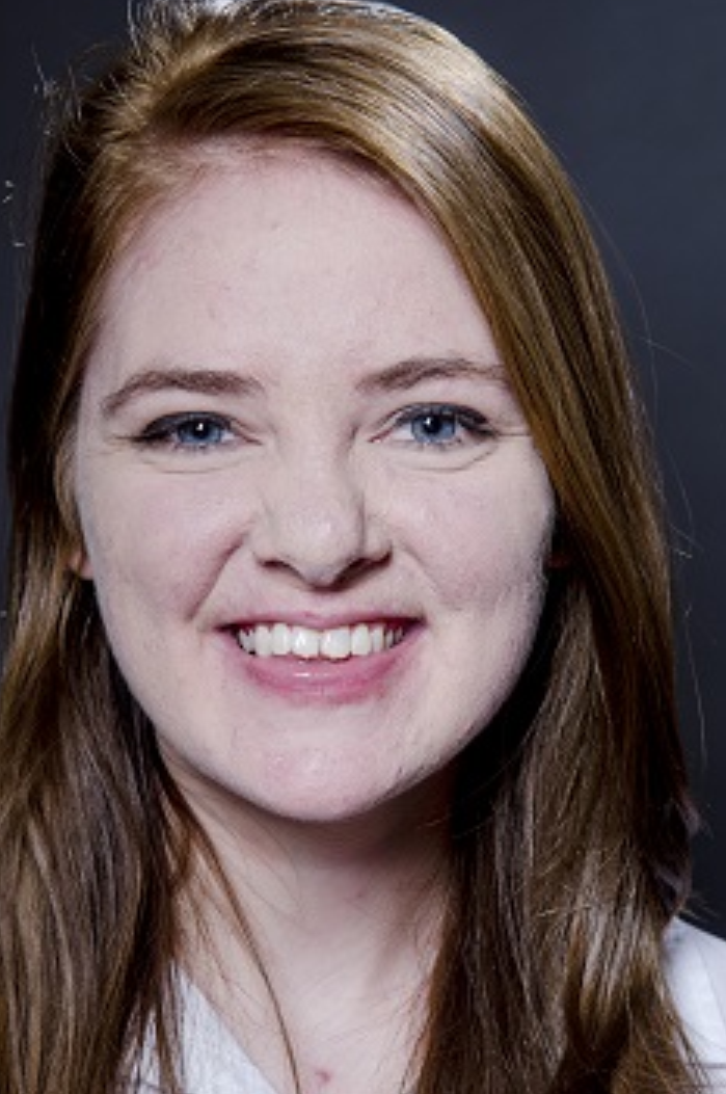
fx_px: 2873
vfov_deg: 21.5
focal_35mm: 95
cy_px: 718
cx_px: 304
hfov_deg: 14.4
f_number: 7.1
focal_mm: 45
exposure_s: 1/125
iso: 100
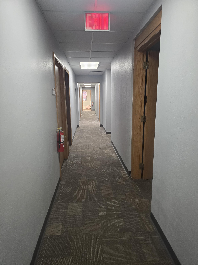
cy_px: 132
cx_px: 99
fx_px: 175
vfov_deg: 73.9
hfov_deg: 58.9
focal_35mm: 23
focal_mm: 6.3
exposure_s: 1/120
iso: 400
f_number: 1.7
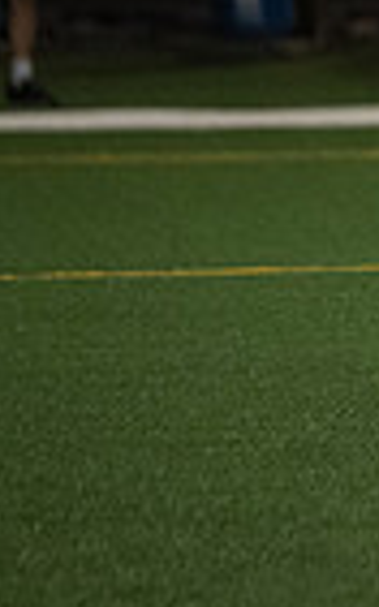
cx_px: 1094
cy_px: -11
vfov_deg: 2.5
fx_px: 13863
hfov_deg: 1.6
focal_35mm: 838
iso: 5000
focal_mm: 200
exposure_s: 1/1250
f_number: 2.8
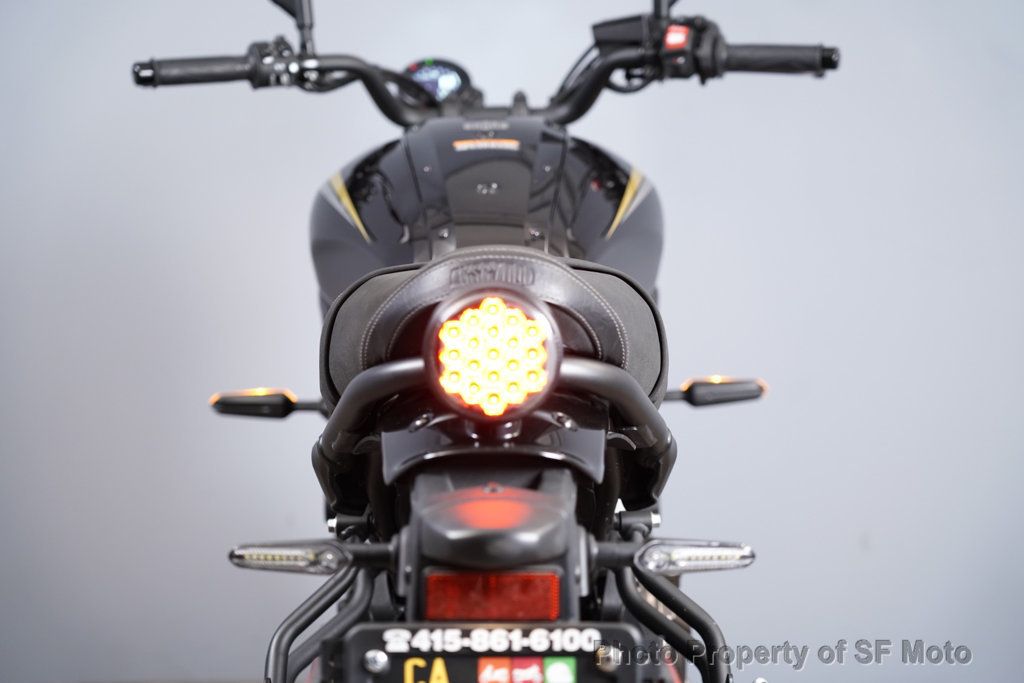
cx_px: 512
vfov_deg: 17.7
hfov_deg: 26.3
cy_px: 342
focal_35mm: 77
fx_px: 2190
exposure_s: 1/100
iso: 1600
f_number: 4
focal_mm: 77
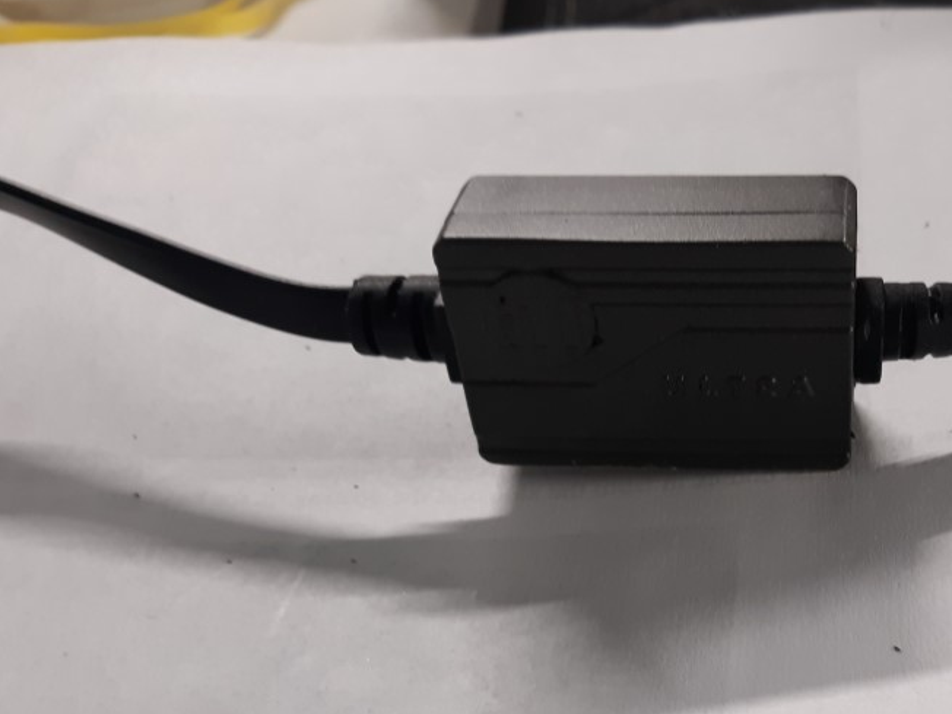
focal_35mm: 44
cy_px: 530
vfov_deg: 32.3
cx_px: 723
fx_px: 1210
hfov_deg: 41.6
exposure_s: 1/40
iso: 80
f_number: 1.7
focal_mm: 3.7
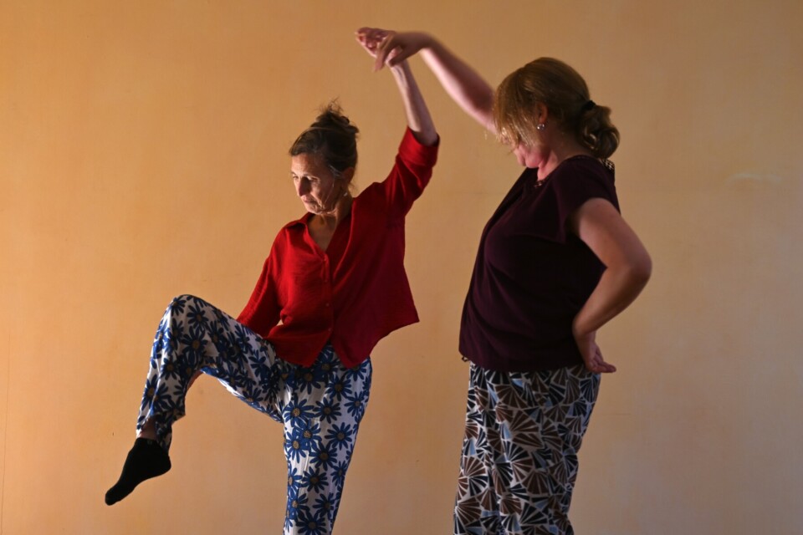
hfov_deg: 35.6
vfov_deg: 24.2
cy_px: 268
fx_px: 1249
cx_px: 402
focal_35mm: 56
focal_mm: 56
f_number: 4
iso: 100
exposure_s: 1/125
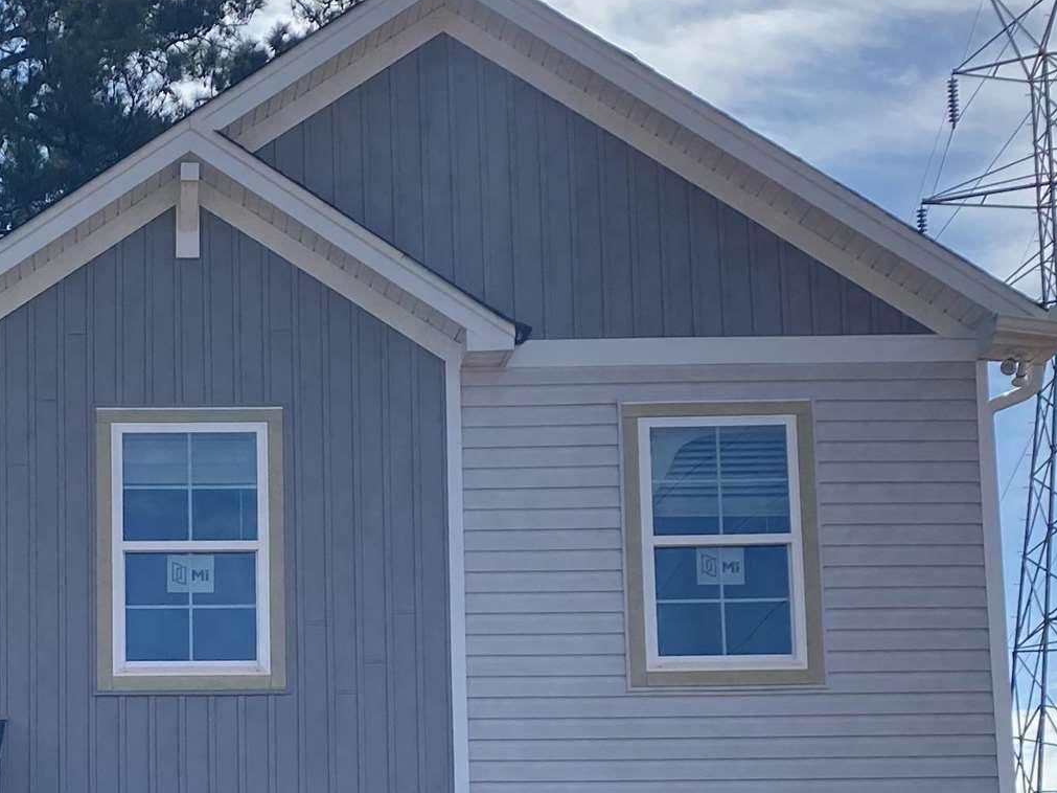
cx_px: 81
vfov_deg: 18.1
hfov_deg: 24.0
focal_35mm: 79
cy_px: 828
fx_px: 2412
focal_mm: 4.25
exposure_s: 1/4274
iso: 32
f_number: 1.8
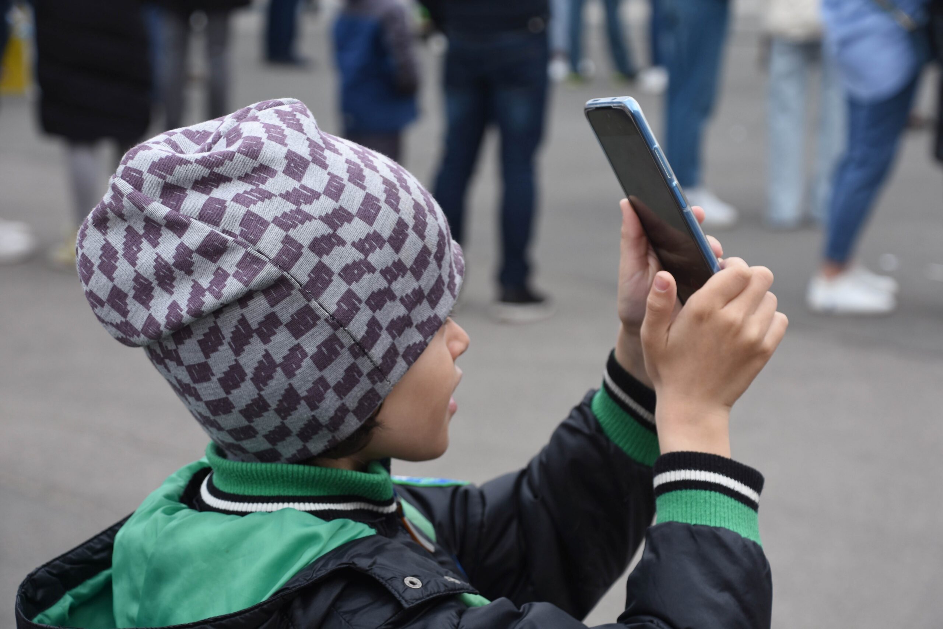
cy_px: 314
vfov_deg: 14.0
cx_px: 472
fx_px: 2554
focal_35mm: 98
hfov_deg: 20.9
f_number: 6.3
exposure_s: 1/200
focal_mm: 65
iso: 160
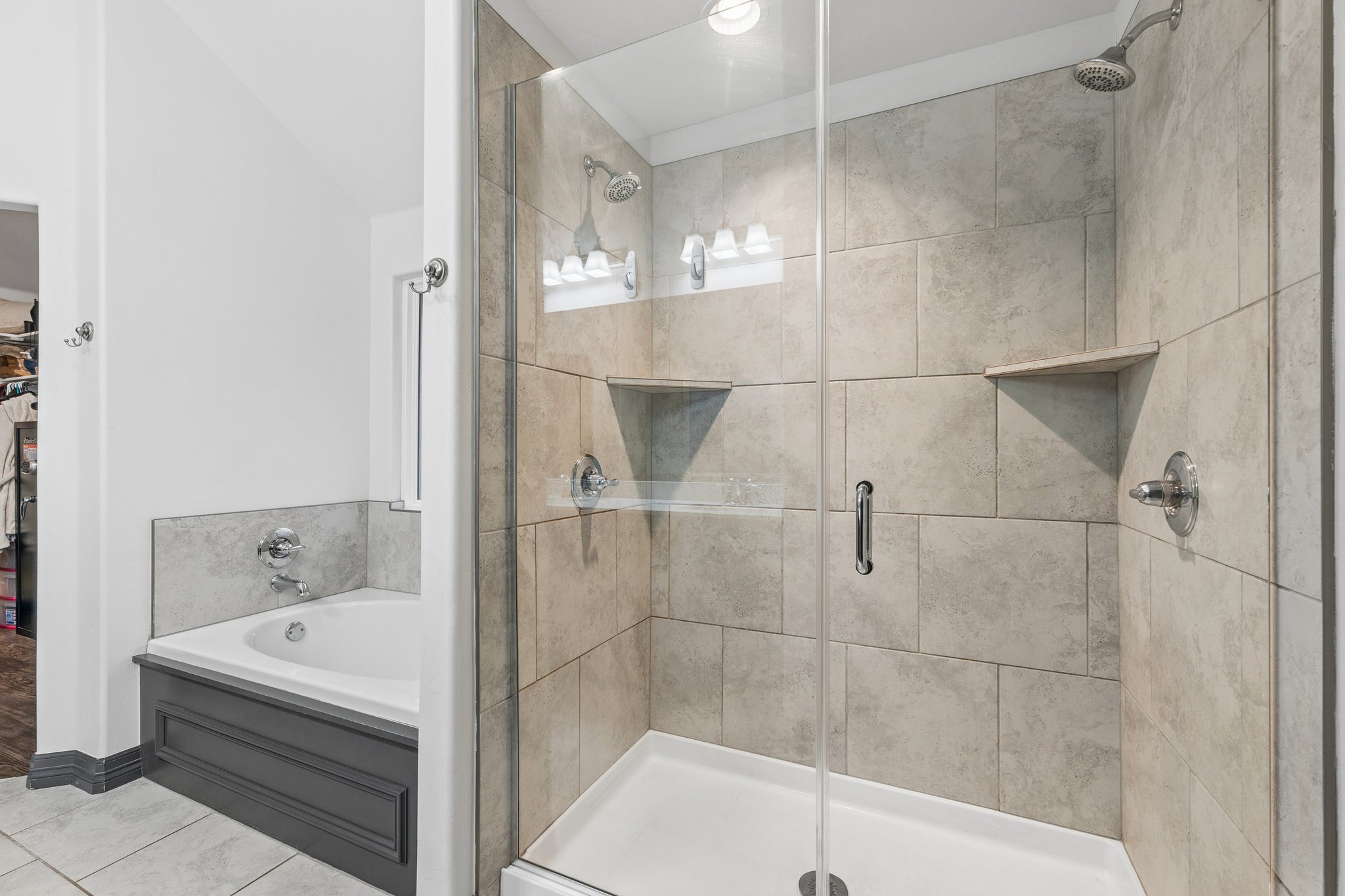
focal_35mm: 15
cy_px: 448
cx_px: 672
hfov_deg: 100.4
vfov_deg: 77.3
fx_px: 560
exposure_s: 1/13
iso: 100
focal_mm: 10
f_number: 6.3
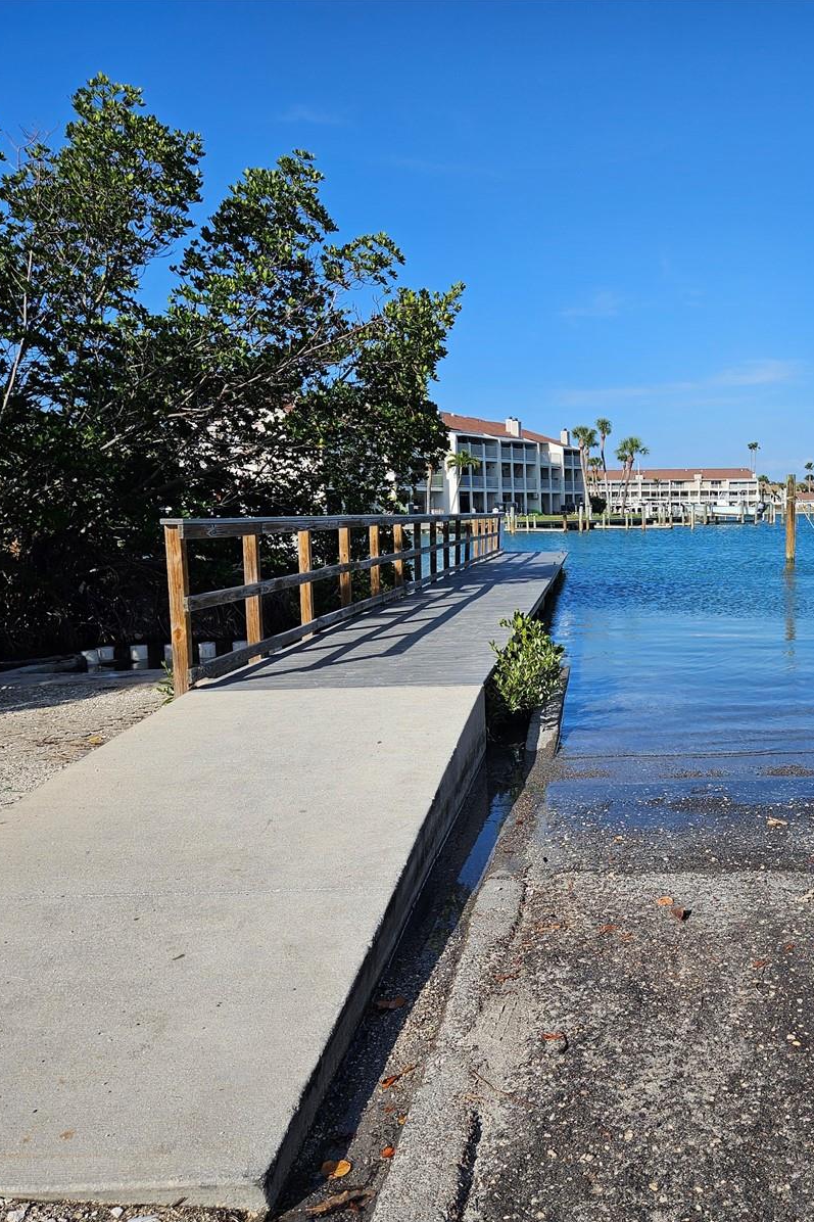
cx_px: 641
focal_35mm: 32
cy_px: 610
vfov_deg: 58.7
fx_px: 1086
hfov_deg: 39.6
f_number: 1.8
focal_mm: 5.4
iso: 25
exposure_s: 1/2572
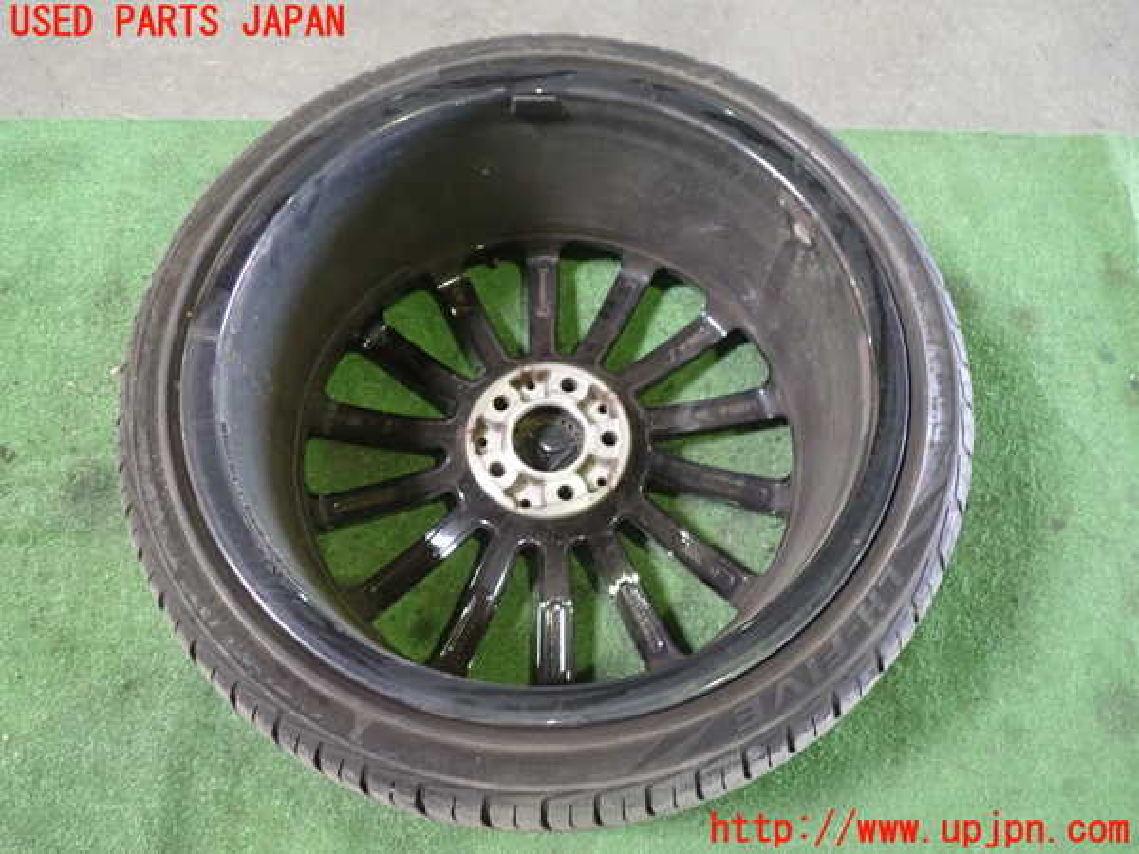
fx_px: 987
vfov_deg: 46.8
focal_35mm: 30
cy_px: 427
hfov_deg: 60.0
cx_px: 570
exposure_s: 1/25
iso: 800
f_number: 2.3
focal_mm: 5.4
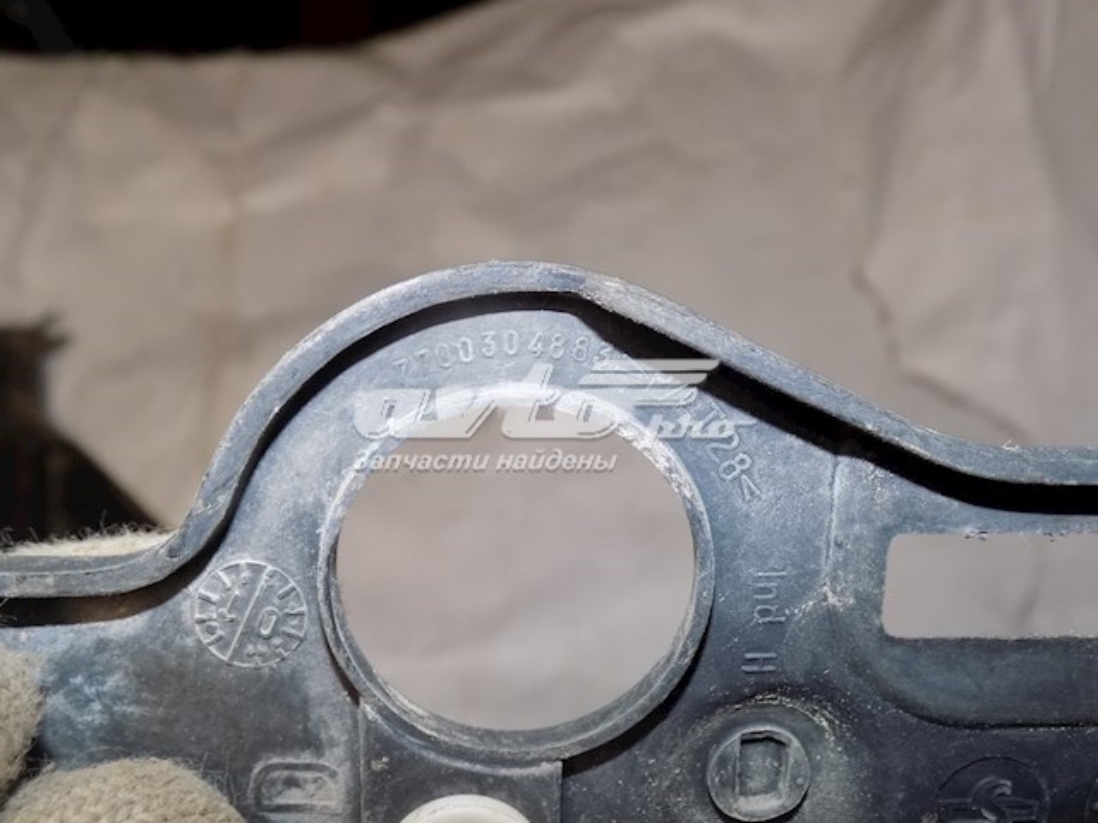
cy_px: 412
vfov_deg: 35.1
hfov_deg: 45.8
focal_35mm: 41
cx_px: 549
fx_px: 1300
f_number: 3.6
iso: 200
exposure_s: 1/30
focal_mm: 7.3
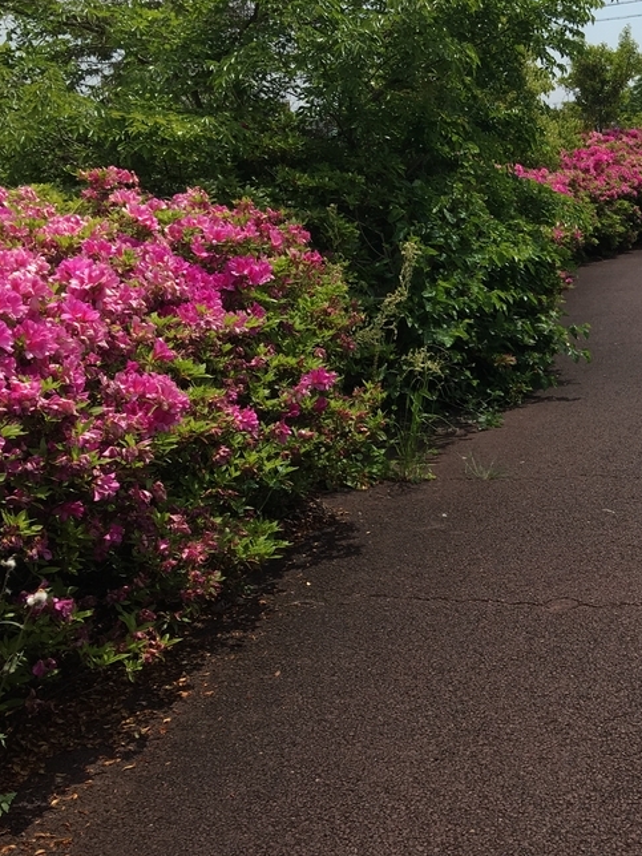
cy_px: 529
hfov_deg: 26.1
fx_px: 1335
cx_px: 580
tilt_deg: -17.9
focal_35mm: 54
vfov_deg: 35.4
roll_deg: +1.3
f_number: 2.2
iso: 25
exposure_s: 1/1148
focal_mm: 4.15
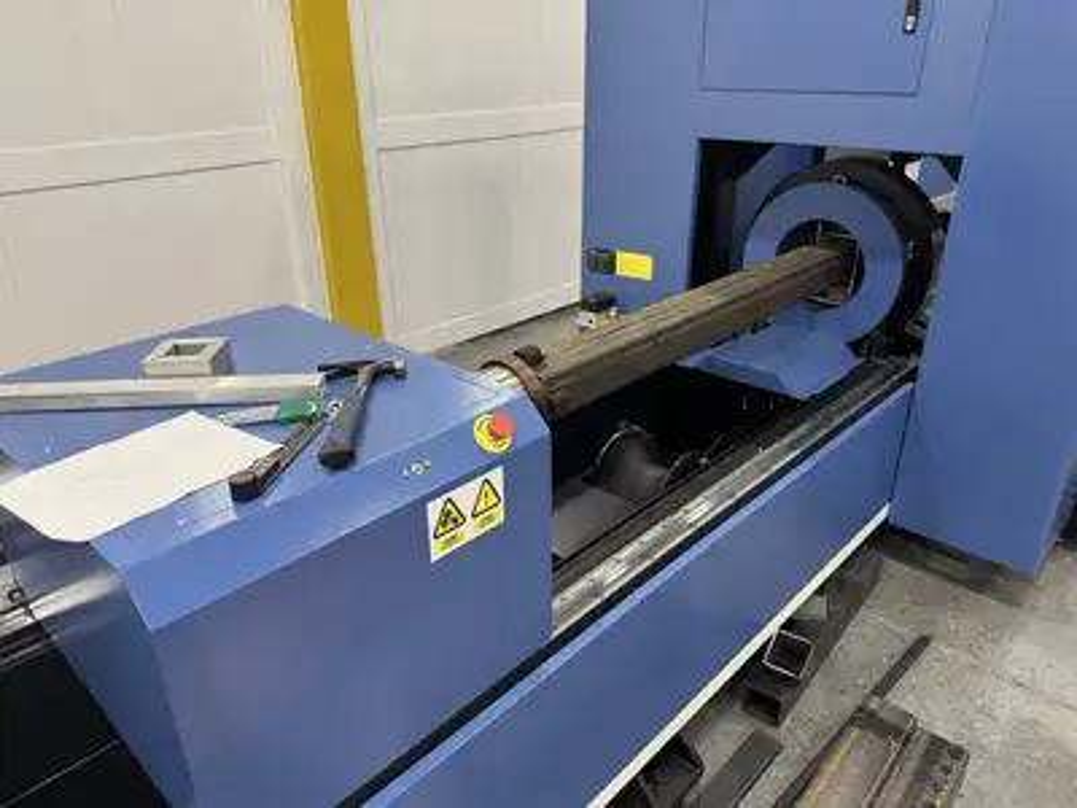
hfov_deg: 71.6
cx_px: 538
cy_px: 404
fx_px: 747
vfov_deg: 56.8
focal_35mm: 24
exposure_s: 1/68
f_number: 1.8
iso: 200
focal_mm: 6.8
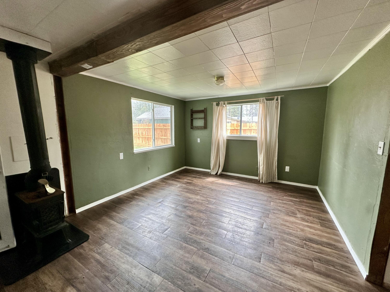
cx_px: 195
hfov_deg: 102.1
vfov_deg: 85.7
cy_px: 146
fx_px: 158
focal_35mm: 14
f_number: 2.2
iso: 100
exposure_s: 1/99
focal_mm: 2.22
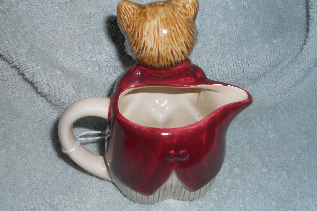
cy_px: 108
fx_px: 299
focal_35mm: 34
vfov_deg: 38.9
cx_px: 161
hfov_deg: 55.8
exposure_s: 1/25
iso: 80
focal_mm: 5.8
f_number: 8.8
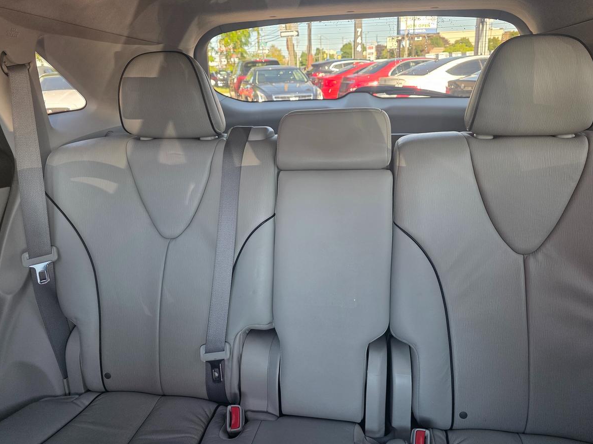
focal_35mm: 25
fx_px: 428
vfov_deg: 54.9
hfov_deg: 69.4
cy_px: 224
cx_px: 296
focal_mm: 6.3
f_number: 1.7
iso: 125
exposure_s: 1/180
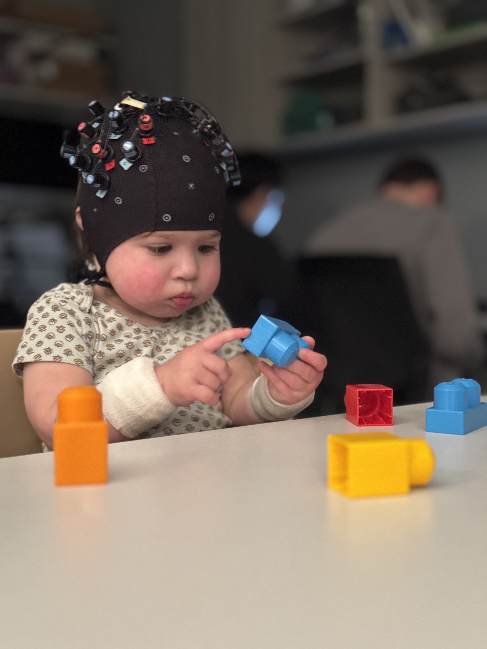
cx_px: 244
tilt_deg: -4.8
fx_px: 900
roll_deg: -0.7
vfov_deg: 39.7
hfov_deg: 30.3
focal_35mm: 48
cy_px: 324
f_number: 1.78
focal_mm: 6.76
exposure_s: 1/24
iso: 800
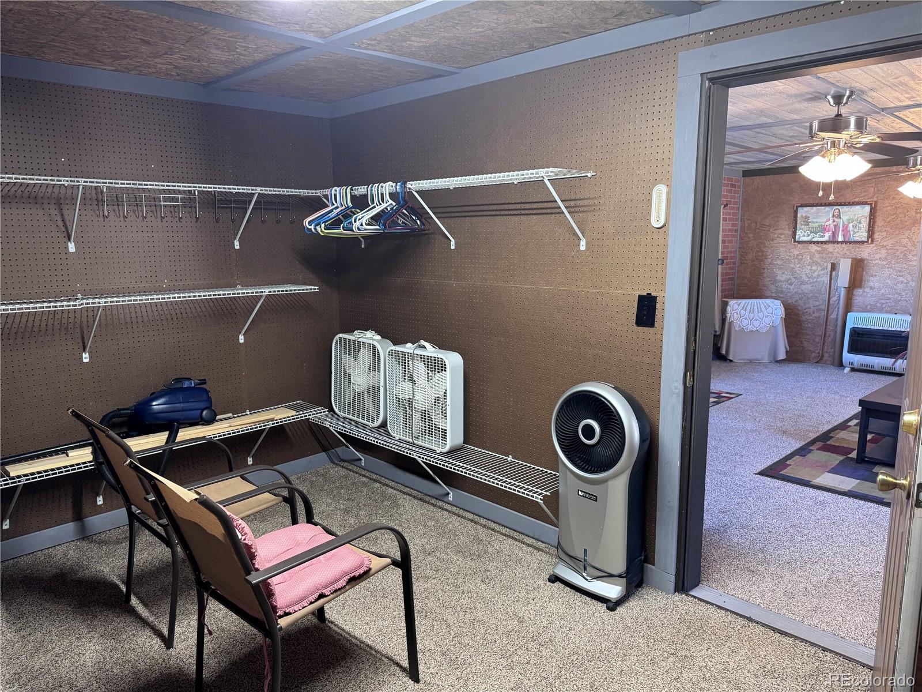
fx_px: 639
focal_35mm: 24
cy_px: 346
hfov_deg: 71.6
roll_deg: -0.6
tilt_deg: -9.3
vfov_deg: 56.8
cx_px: 461
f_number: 1.78
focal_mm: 6.76
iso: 400
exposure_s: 1/60
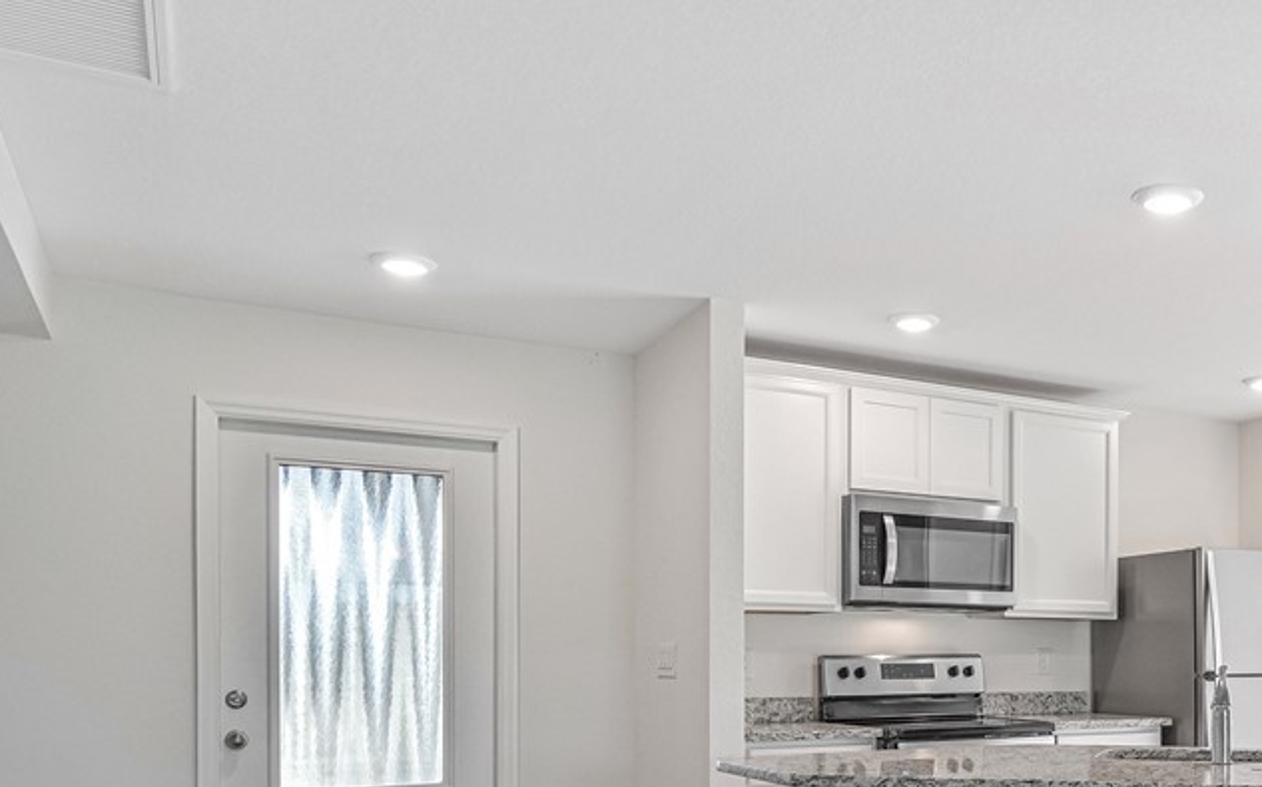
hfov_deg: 51.5
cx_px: 1028
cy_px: 672
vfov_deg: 34.7
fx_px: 1203
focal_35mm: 35
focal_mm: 20
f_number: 6.3
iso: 800
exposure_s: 1/100
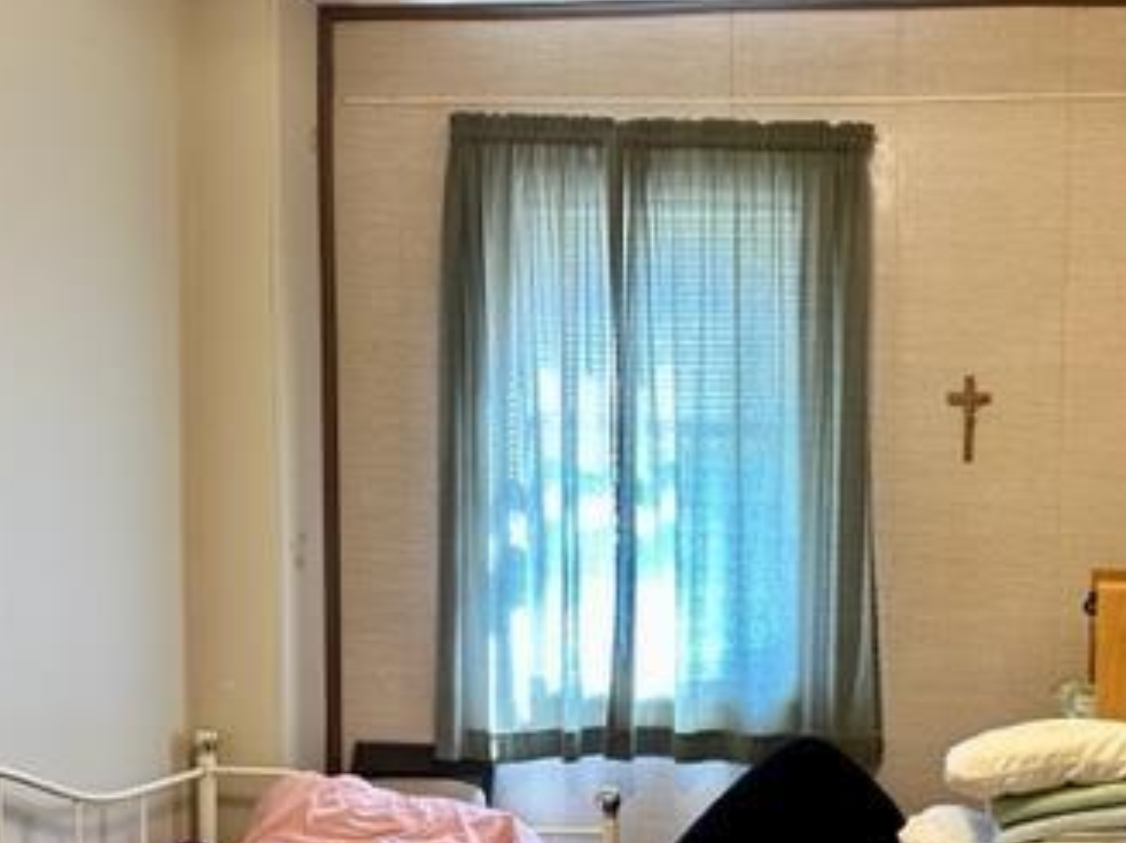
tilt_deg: -4.3
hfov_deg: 38.9
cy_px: 643
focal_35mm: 47
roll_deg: -1.3
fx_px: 1528
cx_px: 895
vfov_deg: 30.3
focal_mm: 6.86
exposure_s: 1/60
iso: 320
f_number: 1.78
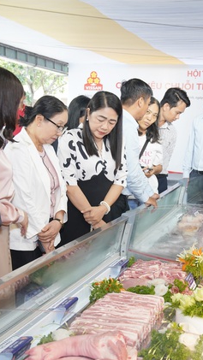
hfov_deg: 20.3
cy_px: 182
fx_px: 564
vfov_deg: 35.4
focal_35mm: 59
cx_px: 138
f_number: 5.6
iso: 800
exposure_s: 1/60
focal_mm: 37
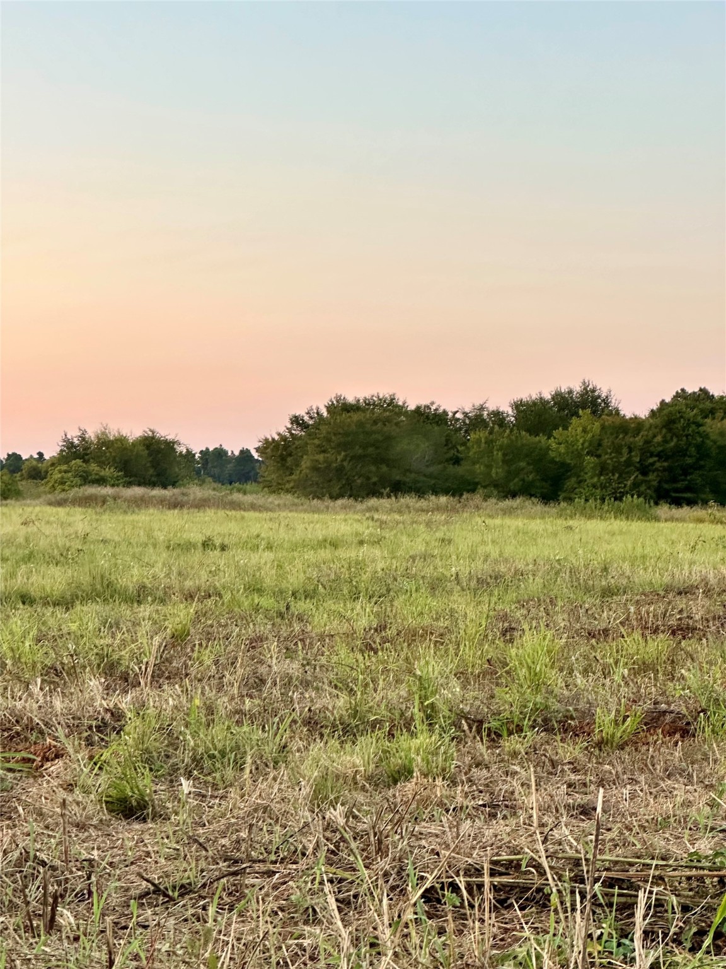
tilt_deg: +1.3
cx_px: 363
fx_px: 2153
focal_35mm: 77
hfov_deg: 19.1
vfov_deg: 25.3
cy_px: 484
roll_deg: -0.8
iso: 100
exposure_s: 1/99
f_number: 2.8
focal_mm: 9
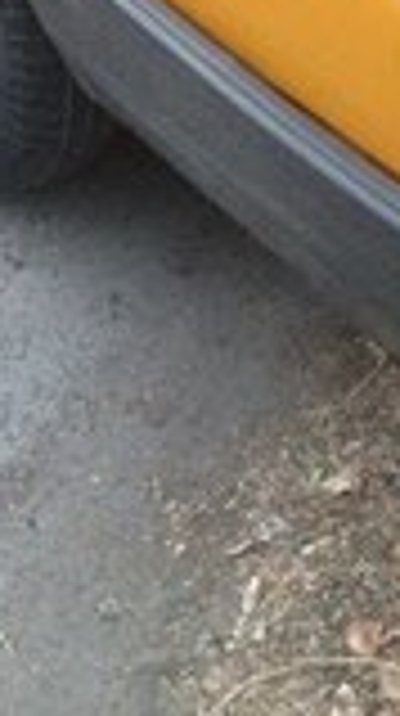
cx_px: -4
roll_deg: -0.2
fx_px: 2252
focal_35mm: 119
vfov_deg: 16.6
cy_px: -320
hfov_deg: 10.1
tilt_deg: -37.3
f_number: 2.4
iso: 320
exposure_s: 1/20
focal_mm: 4.28
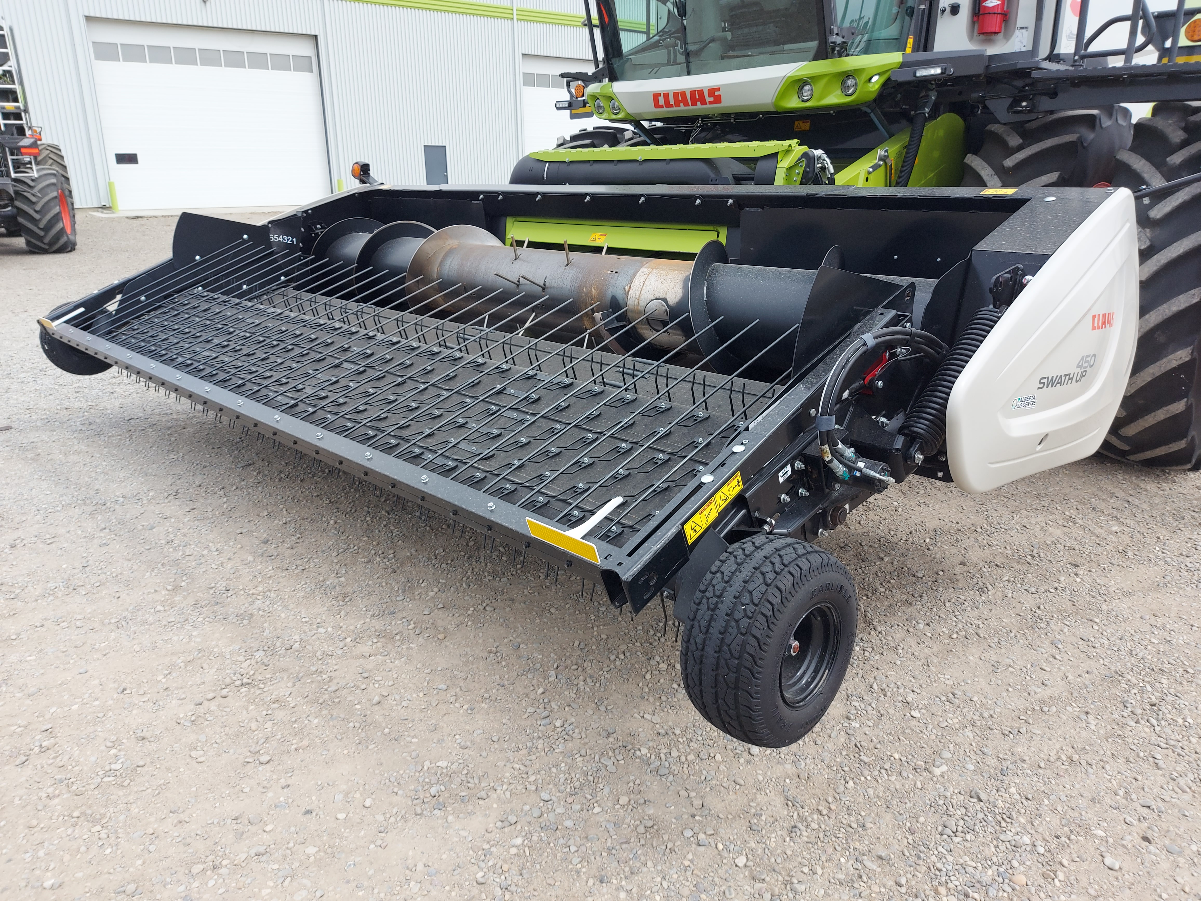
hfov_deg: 71.6
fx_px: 833
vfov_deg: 56.8
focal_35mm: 24
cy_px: 450
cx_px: 600
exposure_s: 1/470
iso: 32
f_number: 1.8
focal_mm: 5.23
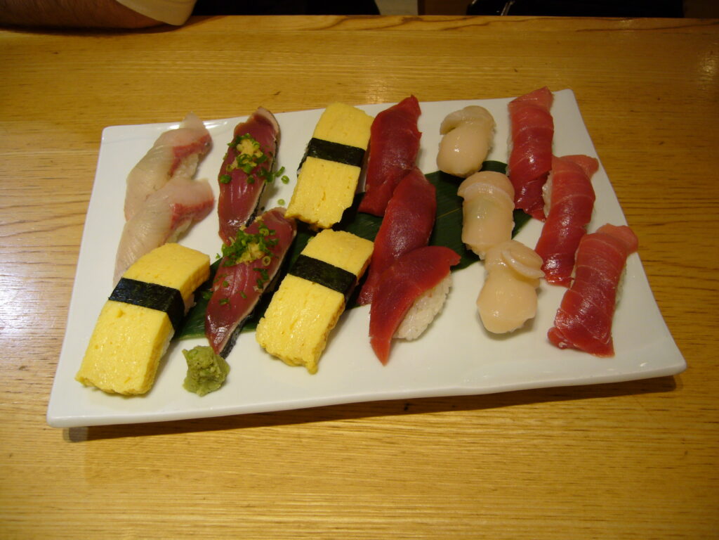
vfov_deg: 40.7
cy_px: 270
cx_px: 360
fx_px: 727
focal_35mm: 35
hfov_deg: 52.6
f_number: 2.8
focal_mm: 5.8
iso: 80
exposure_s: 1/50
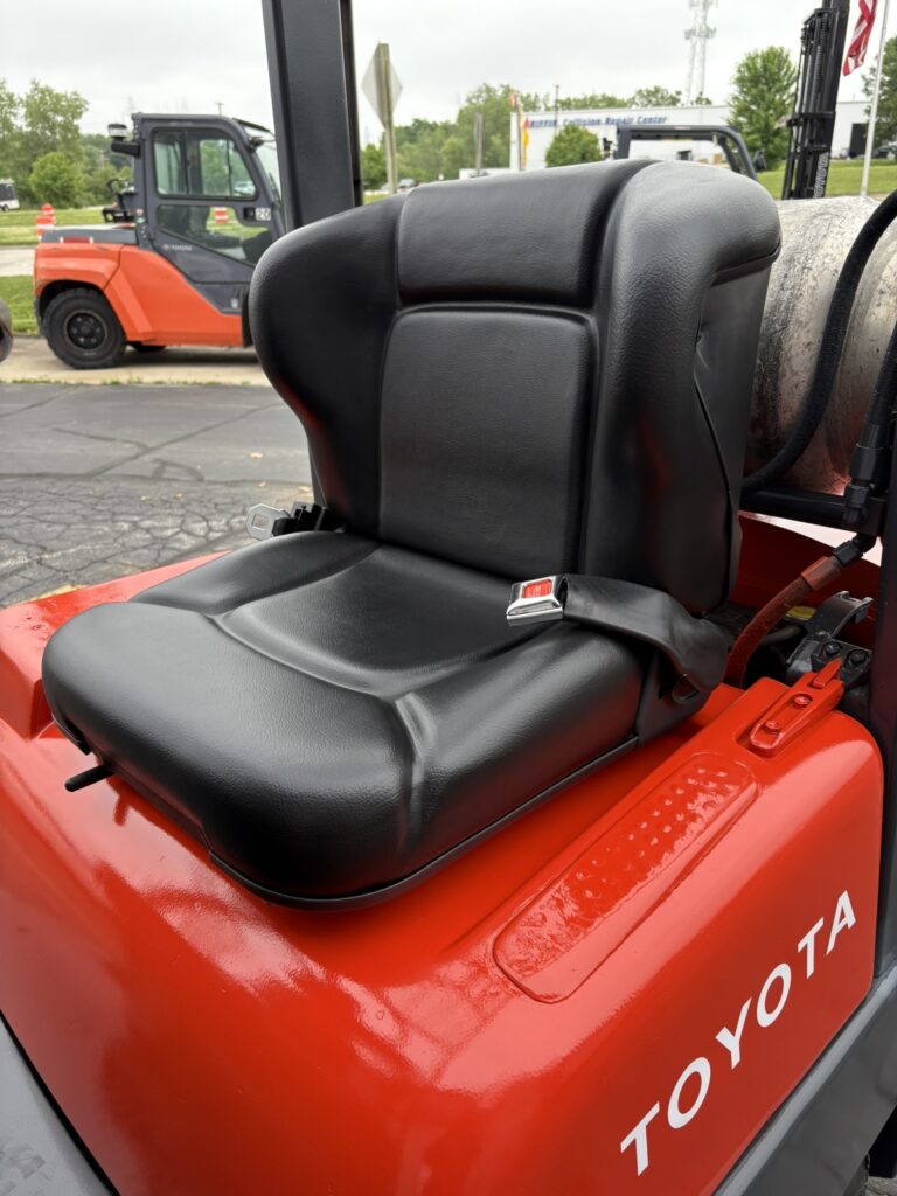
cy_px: 598
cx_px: 448
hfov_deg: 53.1
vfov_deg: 67.3
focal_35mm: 26
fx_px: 898
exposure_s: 1/462
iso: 64
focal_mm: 5.96
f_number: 1.6
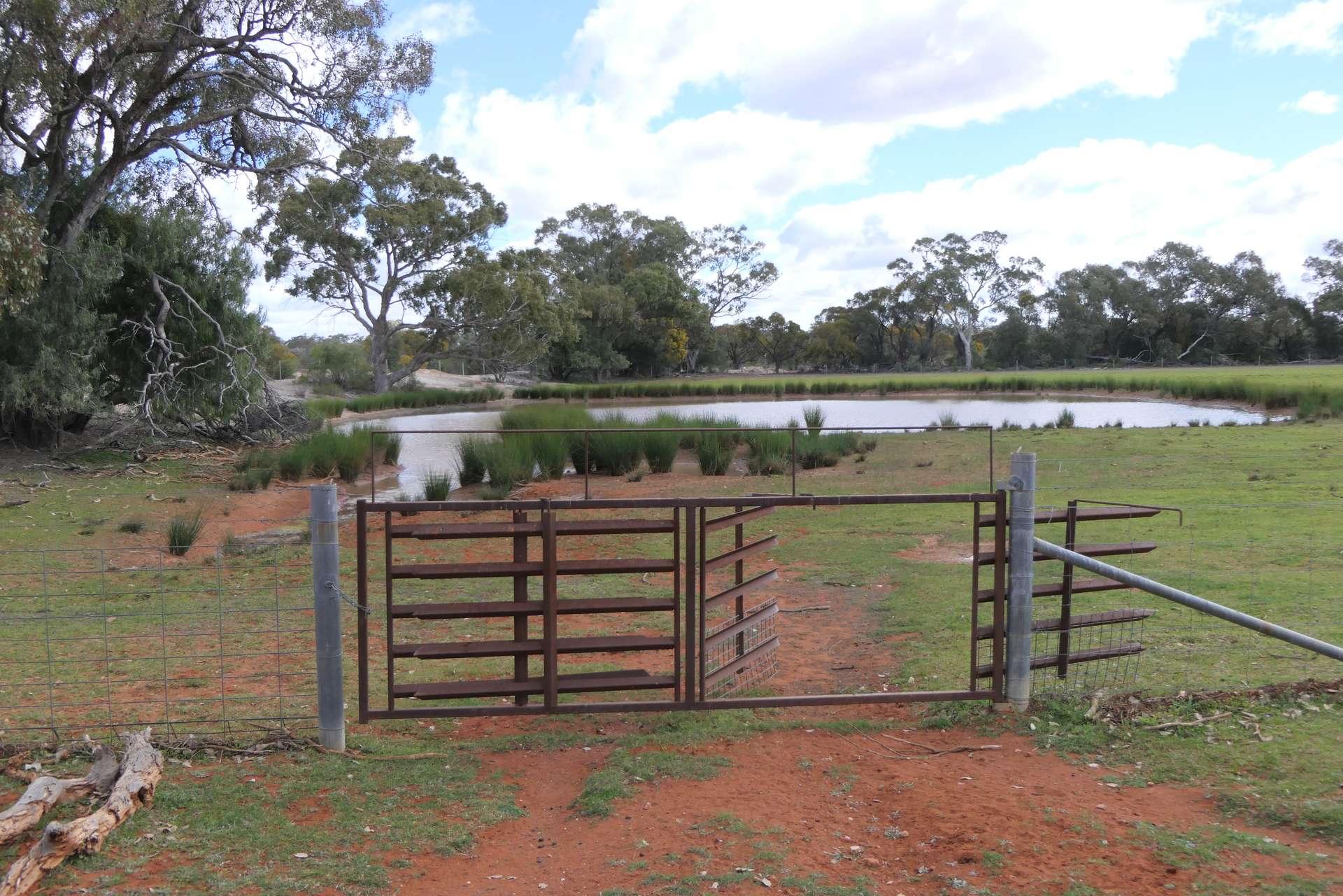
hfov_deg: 55.8
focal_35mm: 34
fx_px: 1268
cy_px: 448
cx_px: 672
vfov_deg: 38.9
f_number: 3.2
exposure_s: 1/500
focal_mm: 12.4
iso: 400
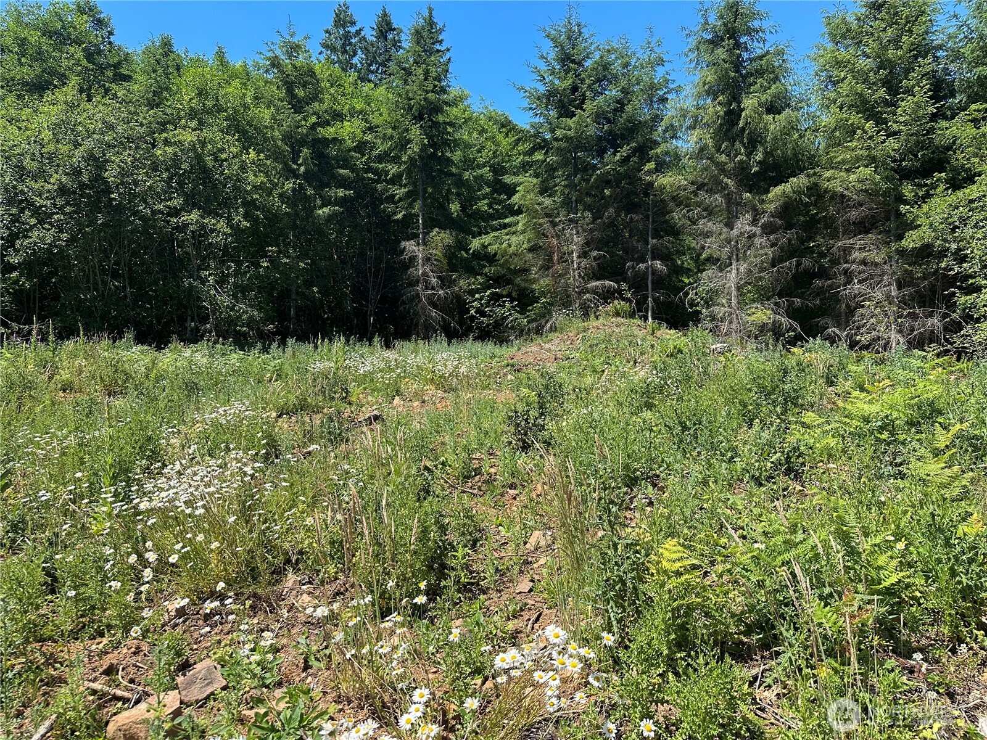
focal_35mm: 24
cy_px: 370
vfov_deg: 56.8
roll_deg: +0.8
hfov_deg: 71.6
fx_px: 684
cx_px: 494
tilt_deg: +2.6
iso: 80
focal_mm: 6.86
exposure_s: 1/2155
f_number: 1.78
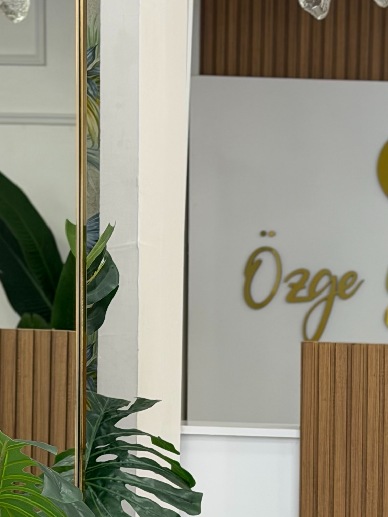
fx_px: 1883
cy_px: 520
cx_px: 506
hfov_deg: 11.5
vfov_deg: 15.4
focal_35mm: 126
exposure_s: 1/92
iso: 100
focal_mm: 6.76
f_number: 1.78
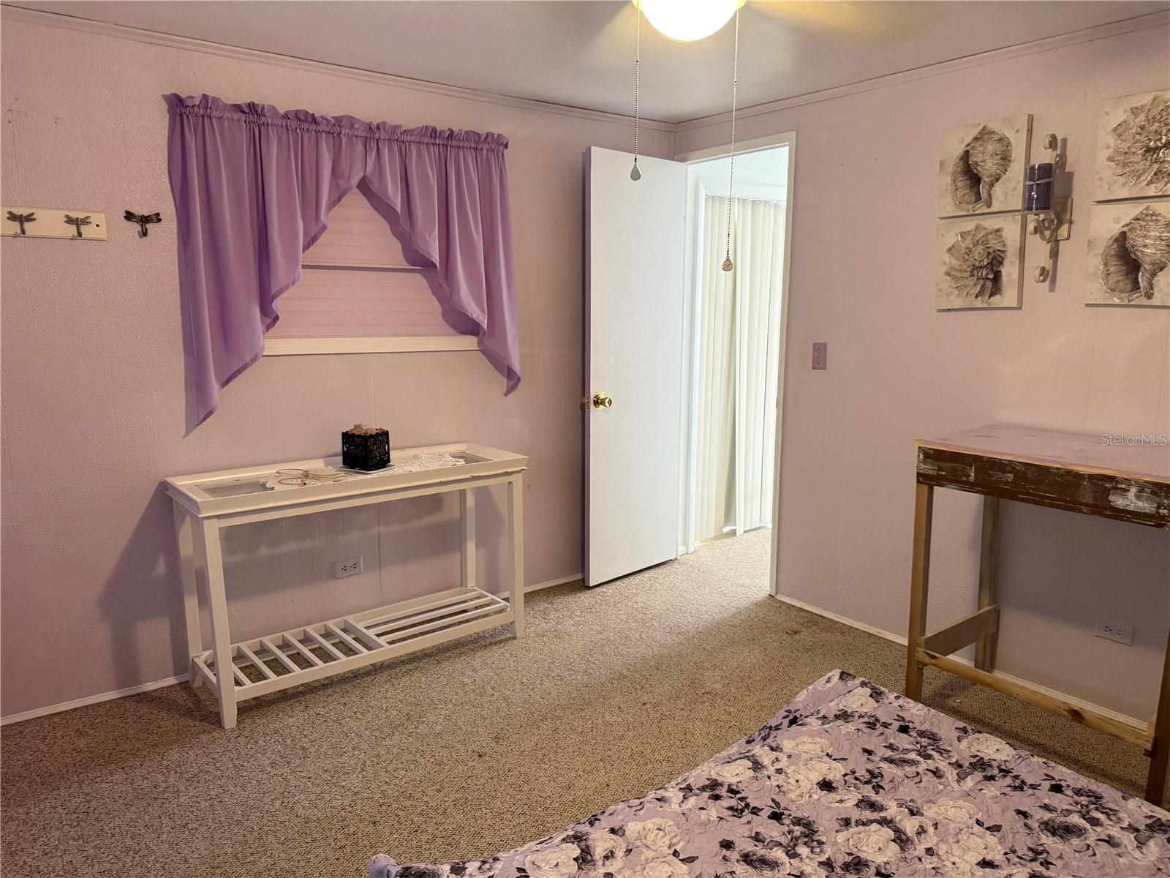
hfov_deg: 71.6
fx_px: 811
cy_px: 439
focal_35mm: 24
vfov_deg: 56.8
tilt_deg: -8.4
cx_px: 585
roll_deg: +0.2
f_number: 1.78
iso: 250
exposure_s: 1/60
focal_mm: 6.76
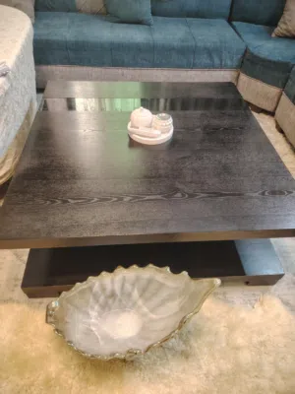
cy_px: 197
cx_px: 148
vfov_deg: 71.6
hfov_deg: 56.8
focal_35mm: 24
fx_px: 273
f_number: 1.75
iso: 1541
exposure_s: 1/33.3
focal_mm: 5.25
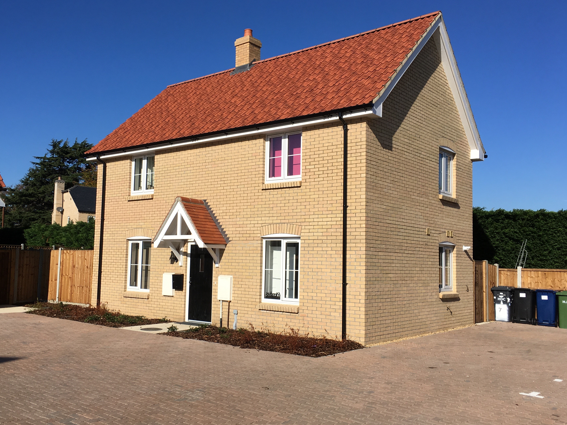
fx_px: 557
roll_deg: -1.4
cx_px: 246
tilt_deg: +3.2
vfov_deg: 41.8
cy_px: 217
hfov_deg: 53.8
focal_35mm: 34
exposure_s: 1/2653
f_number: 2.2
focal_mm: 4.15
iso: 25
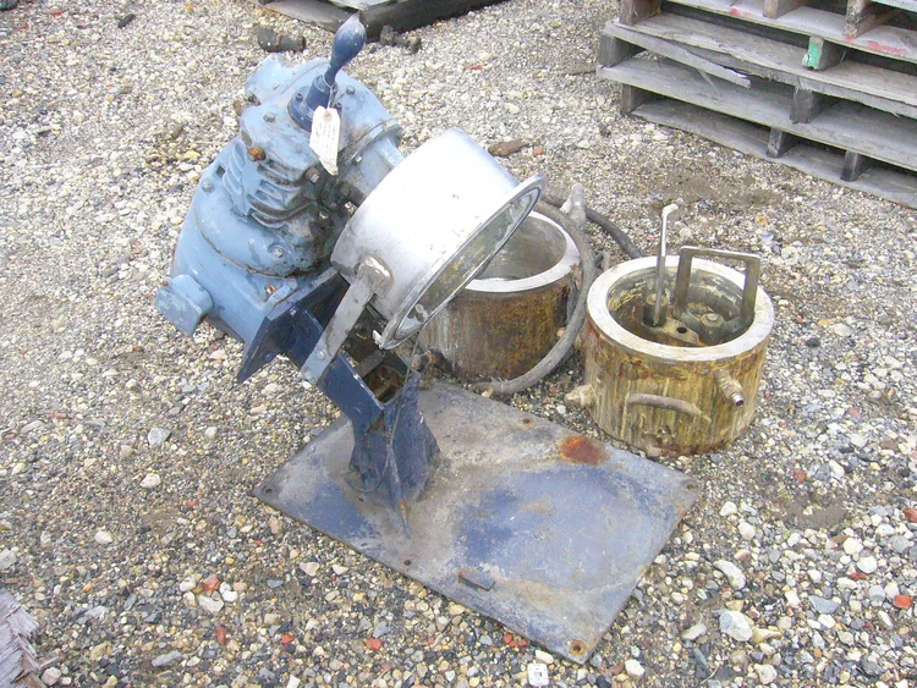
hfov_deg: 52.6
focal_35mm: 35
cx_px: 458
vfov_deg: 40.7
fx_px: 927
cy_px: 344
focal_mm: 5.8
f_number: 5.6
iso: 400
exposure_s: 1/400
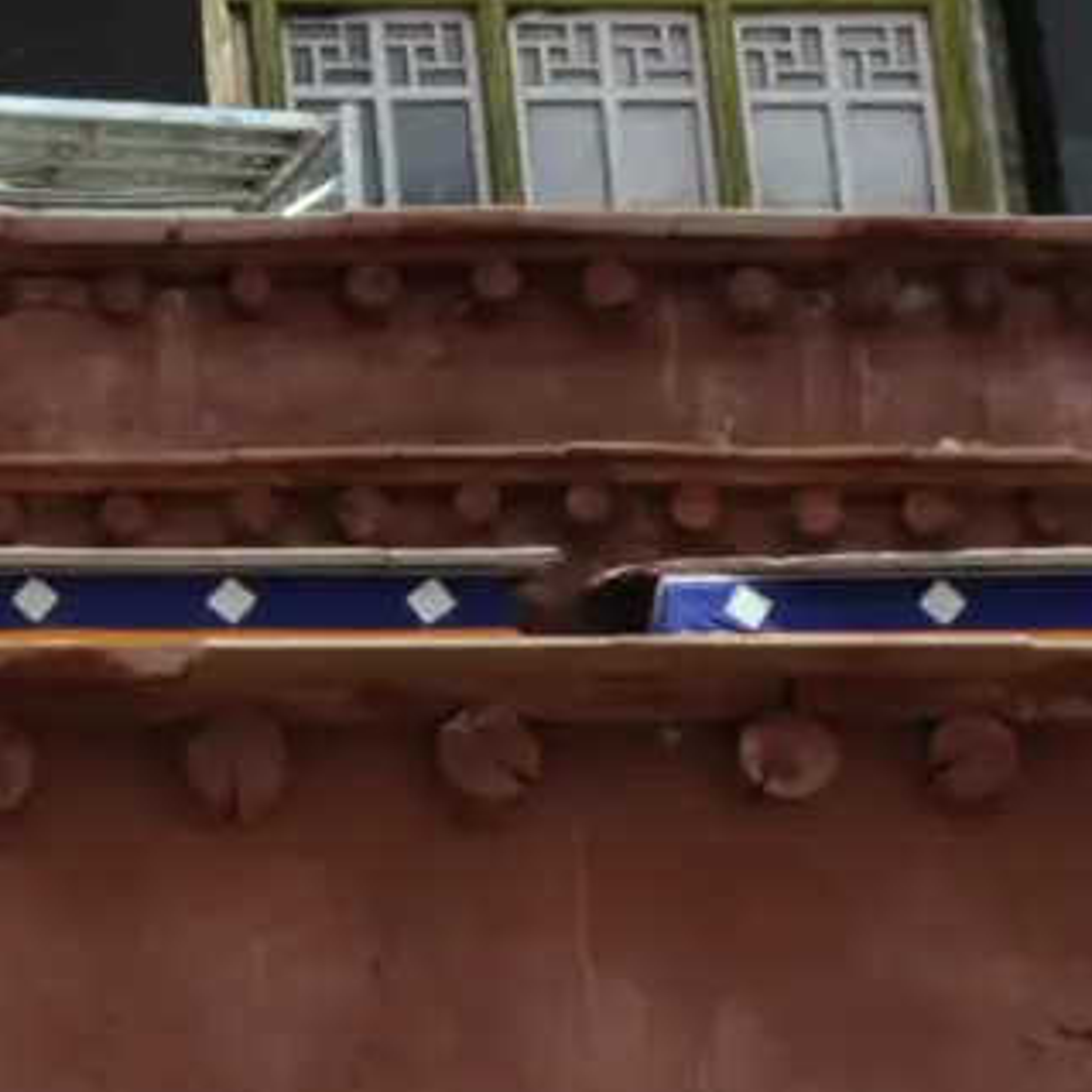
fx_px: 7780
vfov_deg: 8.0
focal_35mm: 218
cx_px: -1729
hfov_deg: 7.4
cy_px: 361
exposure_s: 1/1000
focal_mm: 32
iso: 1250
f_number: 16
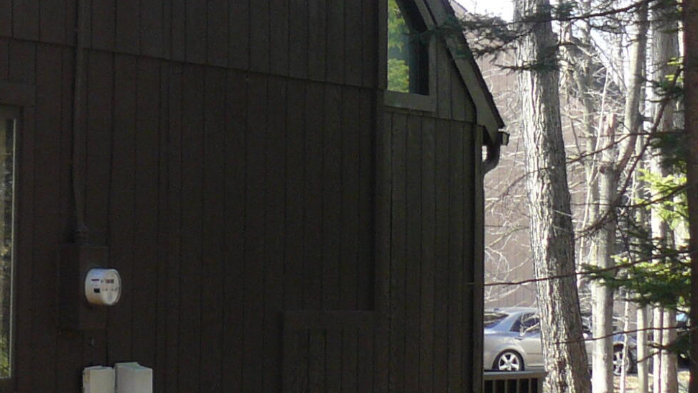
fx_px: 2240
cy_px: -23
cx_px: -361
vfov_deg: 9.9
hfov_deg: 16.1
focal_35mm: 121
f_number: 3.6
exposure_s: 1/100
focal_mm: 6
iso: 100
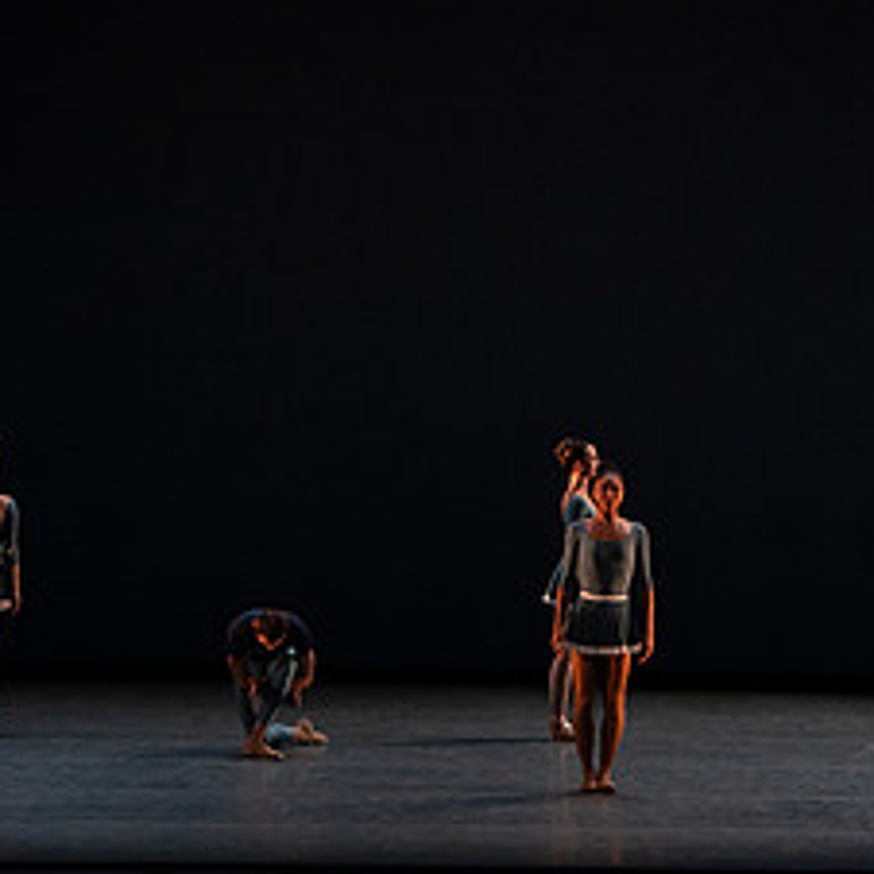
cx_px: 801
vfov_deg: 7.3
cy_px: 180
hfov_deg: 7.3
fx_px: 6799
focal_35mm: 238
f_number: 7.1
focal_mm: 109
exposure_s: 1/400
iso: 5000
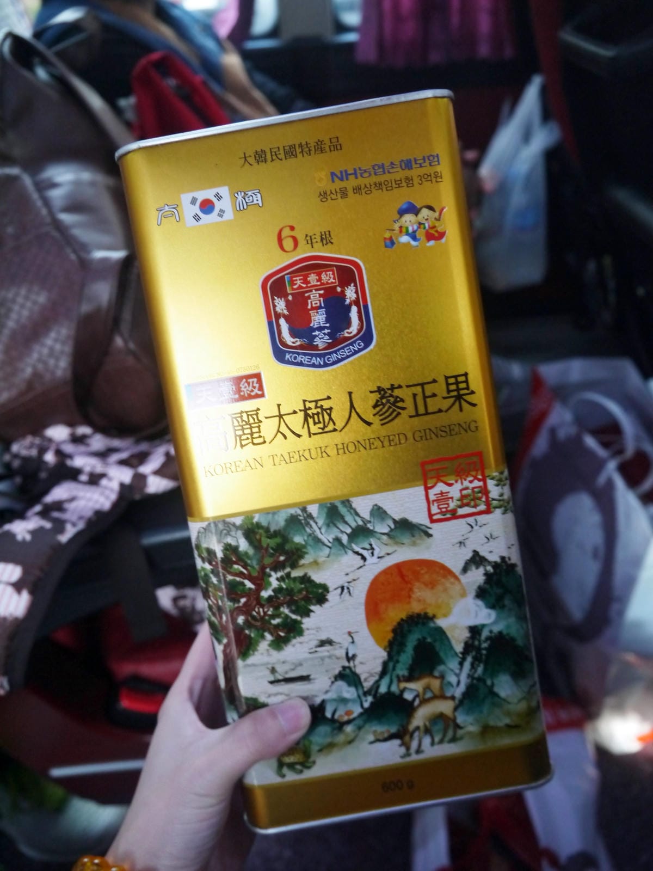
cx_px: 326
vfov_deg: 63.4
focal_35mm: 28
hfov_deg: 49.7
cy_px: 436
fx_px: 704
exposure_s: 1/60
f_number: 3.5
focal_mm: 14
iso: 800
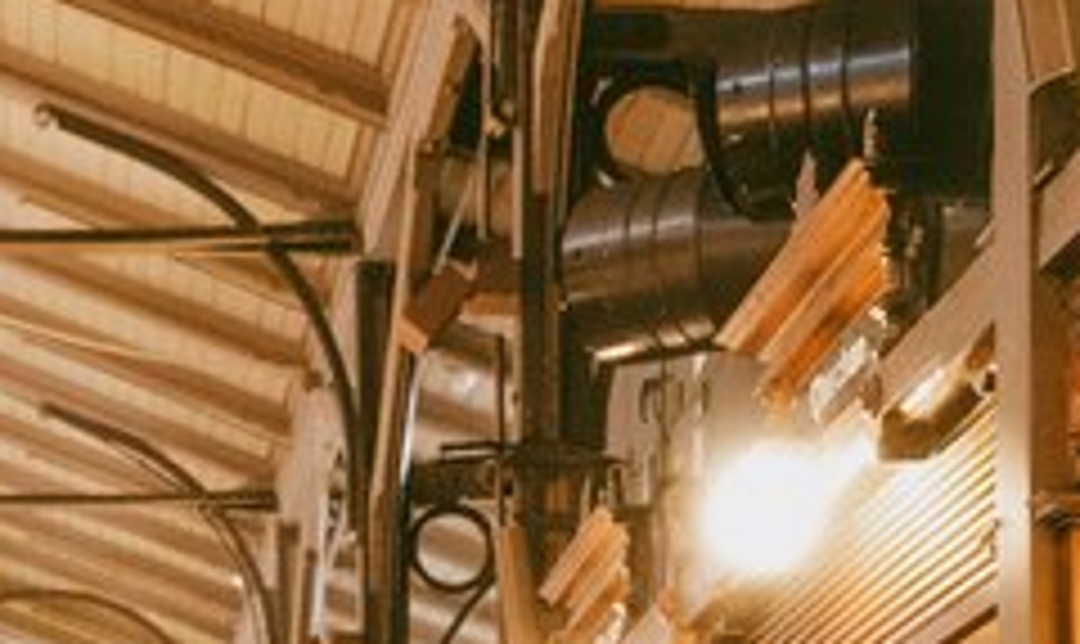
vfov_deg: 9.9
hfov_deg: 17.0
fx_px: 3574
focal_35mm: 123
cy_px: 1060
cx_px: 158
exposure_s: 1/250
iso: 3200
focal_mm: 28.6
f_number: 2.8
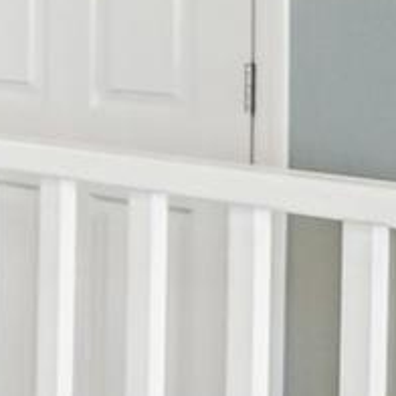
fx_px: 1346
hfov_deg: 11.4
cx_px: -735
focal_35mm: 104
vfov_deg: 16.4
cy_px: 14
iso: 400
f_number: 8
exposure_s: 1/10
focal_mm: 10
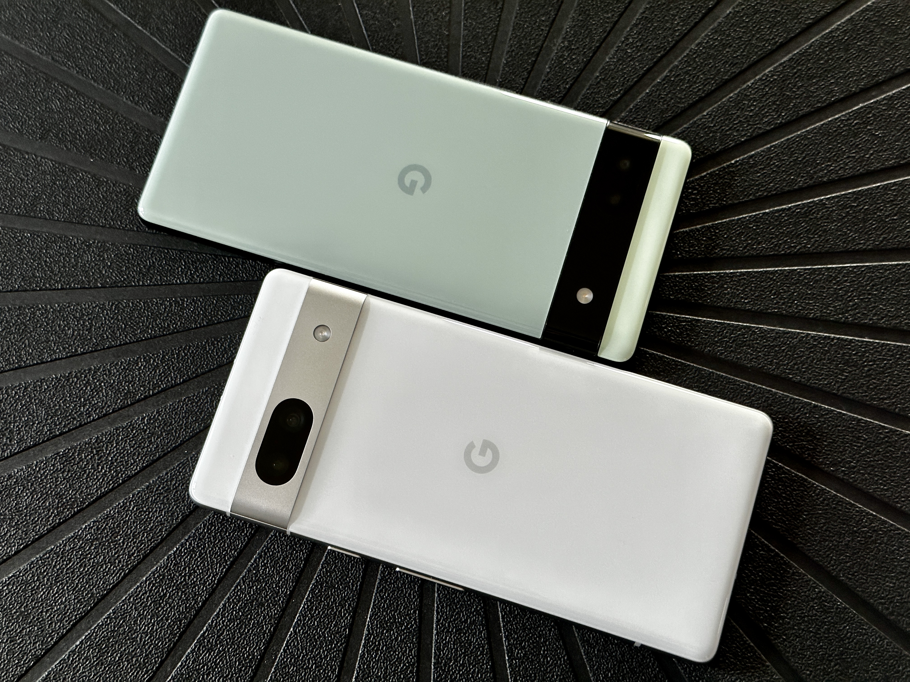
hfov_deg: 39.7
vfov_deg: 30.3
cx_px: 455
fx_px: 1262
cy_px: 341
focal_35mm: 48
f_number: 1.78
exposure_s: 1/40
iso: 320
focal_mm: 6.86
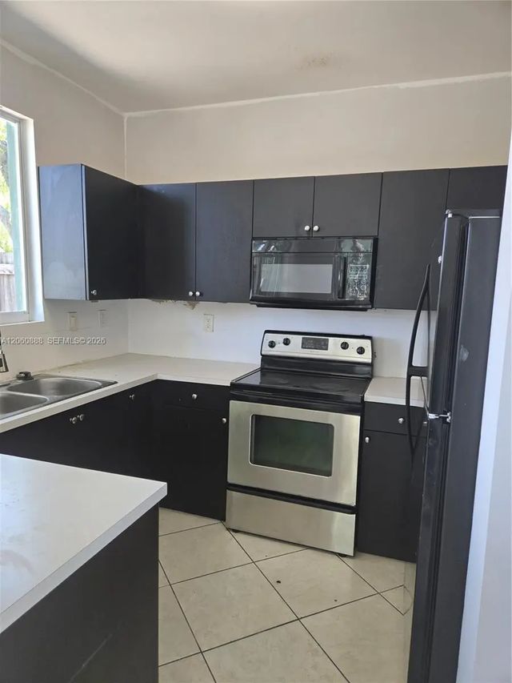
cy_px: 342
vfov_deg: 73.9
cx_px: 256
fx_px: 453
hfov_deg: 58.9
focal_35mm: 23
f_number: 1.8
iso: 125
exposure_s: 1/120
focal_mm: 5.4
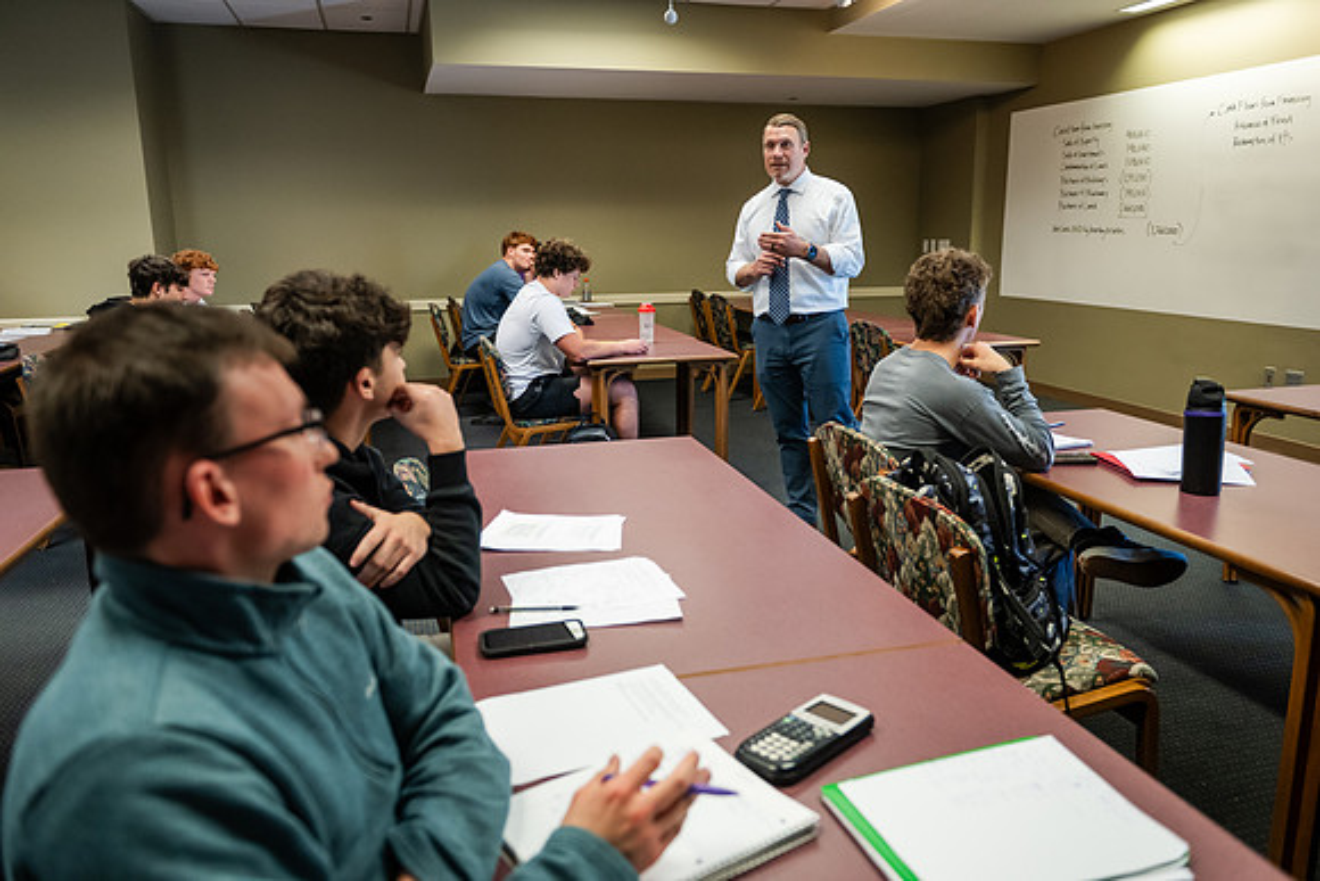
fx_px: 990
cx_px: 660
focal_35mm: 27
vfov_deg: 48.0
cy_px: 440
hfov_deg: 67.4
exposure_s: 1/200
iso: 2000
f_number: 3.2
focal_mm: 27
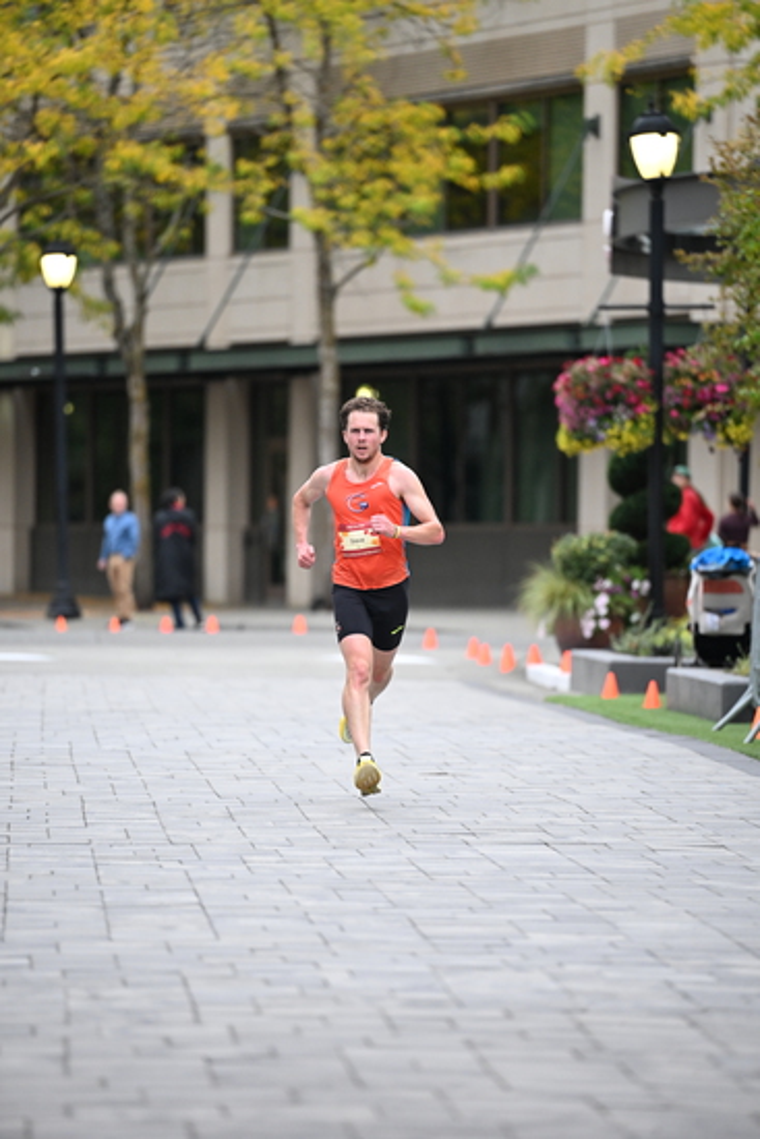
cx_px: 380
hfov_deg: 6.9
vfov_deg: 10.3
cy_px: 570
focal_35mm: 200
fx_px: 6329
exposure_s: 1/800
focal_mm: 200
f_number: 2.8
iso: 1600
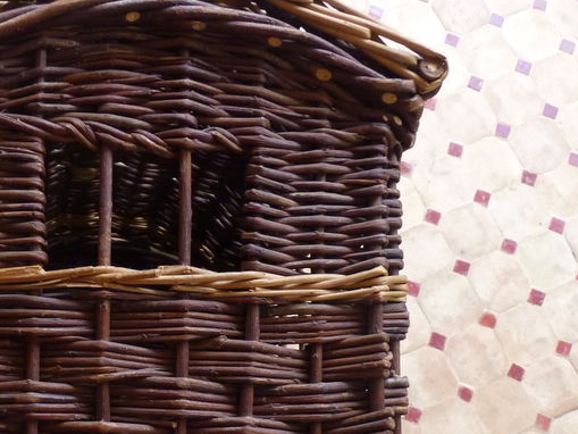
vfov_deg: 27.0
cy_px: 349
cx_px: 104
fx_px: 885
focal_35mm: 53
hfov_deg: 34.9
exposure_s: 1/30
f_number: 2.8
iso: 250
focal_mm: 4.8
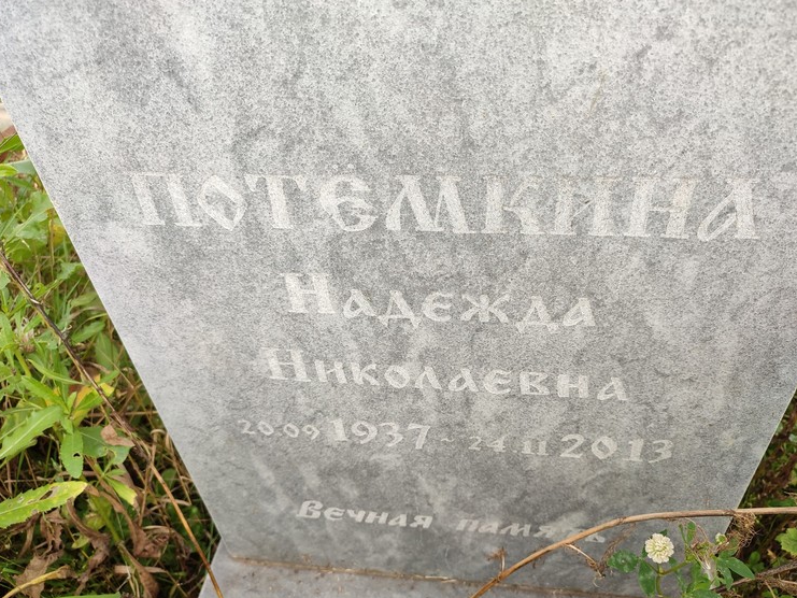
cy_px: 321
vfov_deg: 51.3
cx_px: 424
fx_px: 622
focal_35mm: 27
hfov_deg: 65.3
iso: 52
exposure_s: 1/100
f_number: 1.9
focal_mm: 6.04
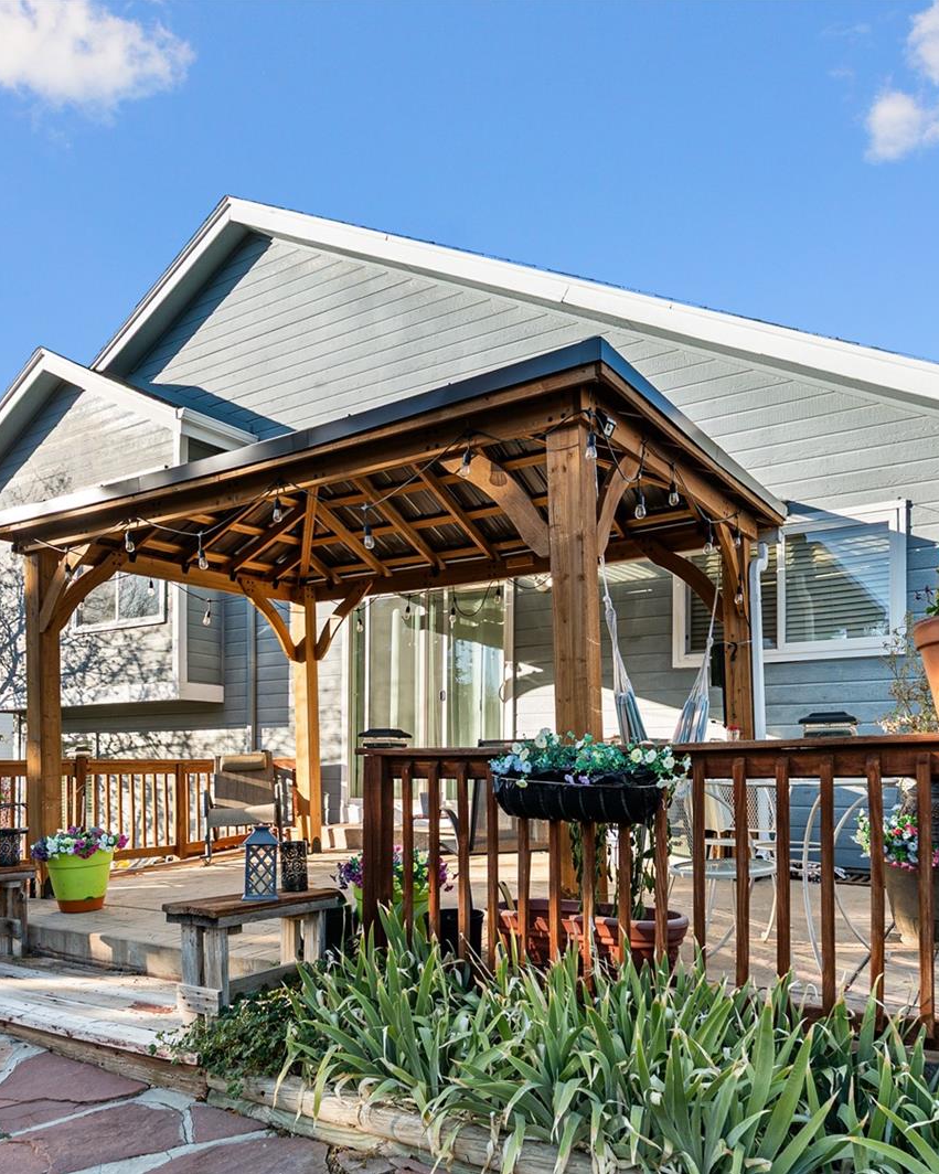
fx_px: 834
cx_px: 437
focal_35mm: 24
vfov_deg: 70.3
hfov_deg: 58.7
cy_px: 587
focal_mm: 17
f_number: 5.6
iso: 100
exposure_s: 1/100
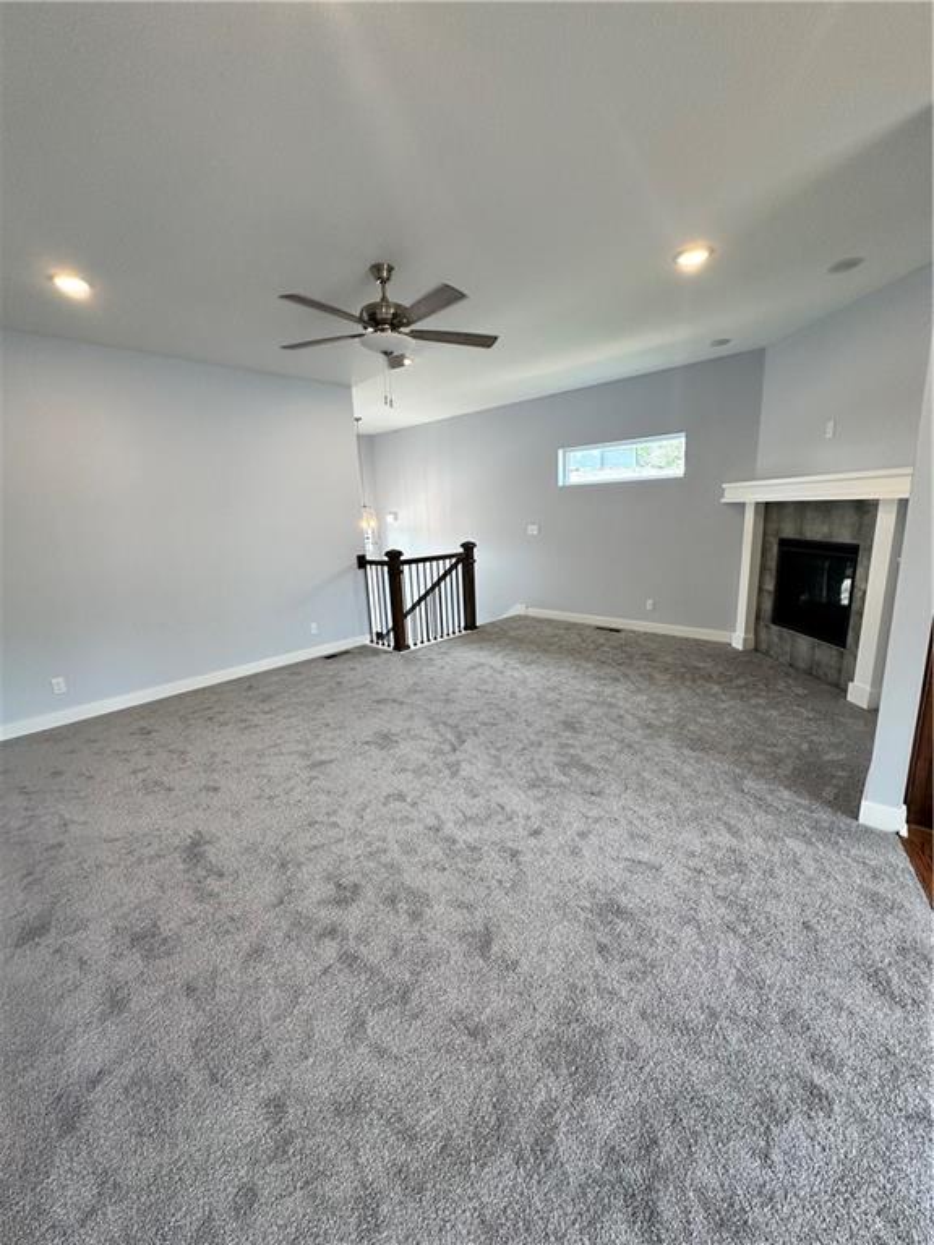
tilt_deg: -12.4
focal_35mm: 14
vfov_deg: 102.1
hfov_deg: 85.7
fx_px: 504
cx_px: 467
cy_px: 622
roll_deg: +2.1
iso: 160
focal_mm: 2.22
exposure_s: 1/120
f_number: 2.2
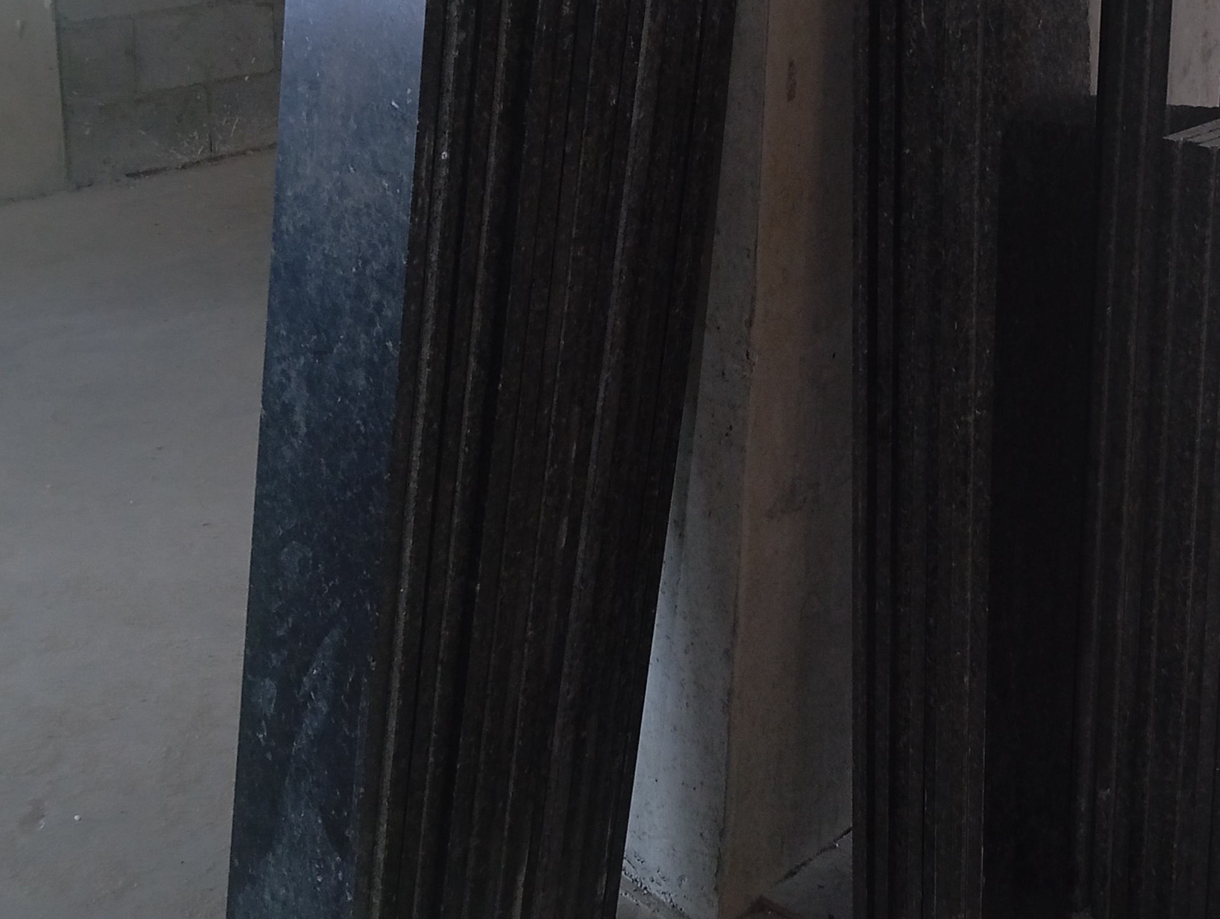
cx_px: 903
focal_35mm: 53
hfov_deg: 35.4
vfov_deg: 27.3
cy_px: 258
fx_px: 1871
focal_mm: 4.25
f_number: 1.8
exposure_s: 1/40
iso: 191
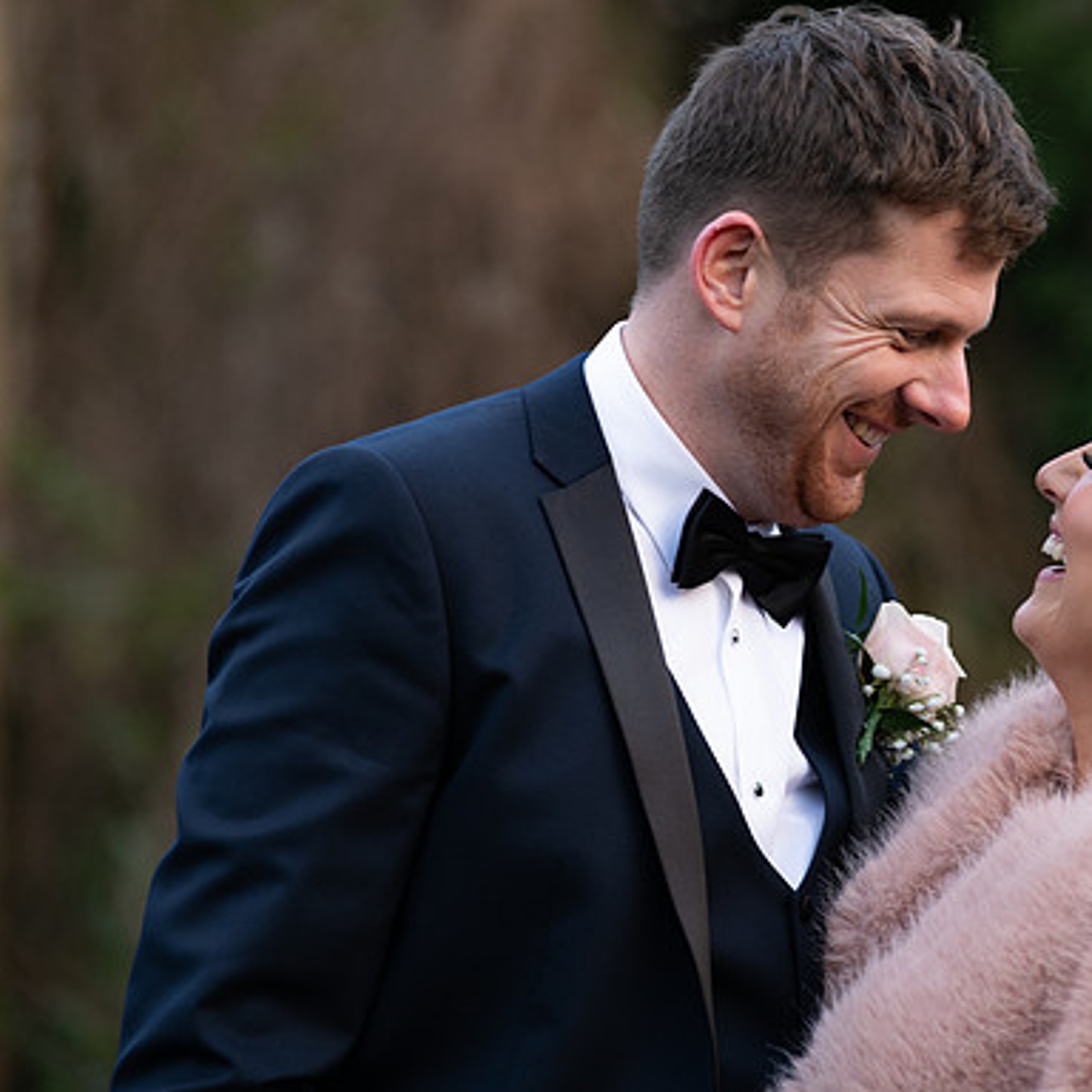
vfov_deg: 9.4
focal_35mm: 186
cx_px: 714
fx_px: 6638
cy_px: 545
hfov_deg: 9.4
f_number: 3.5
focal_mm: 145
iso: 200
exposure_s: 1/160
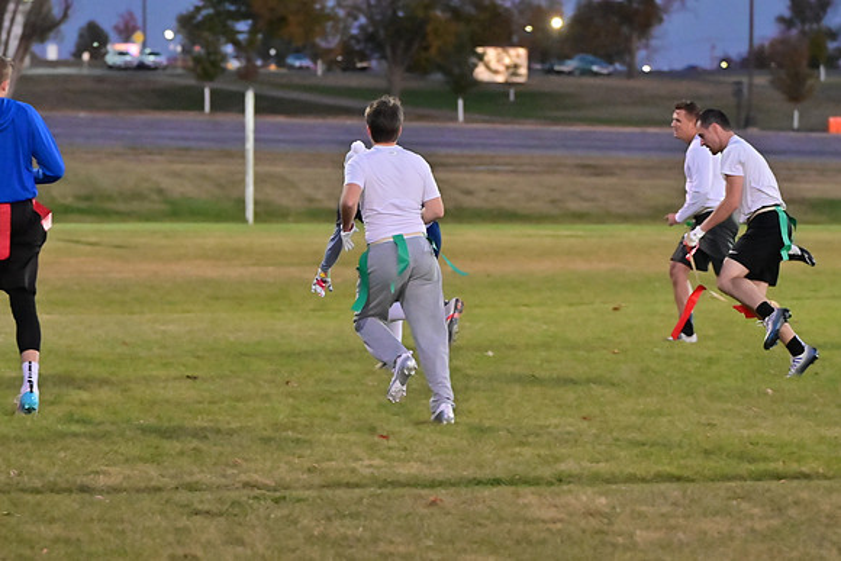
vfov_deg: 8.3
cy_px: 280
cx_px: 420
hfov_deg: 12.4
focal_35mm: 165
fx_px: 3855
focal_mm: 110
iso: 6400
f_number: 4
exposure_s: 1/500
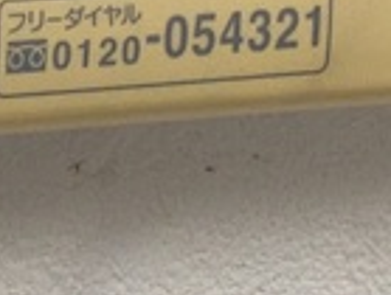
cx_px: 127
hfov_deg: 5.6
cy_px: -500
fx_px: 3975
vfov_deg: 4.1
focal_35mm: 351
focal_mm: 5.43
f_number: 1.89
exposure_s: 1/120
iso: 391
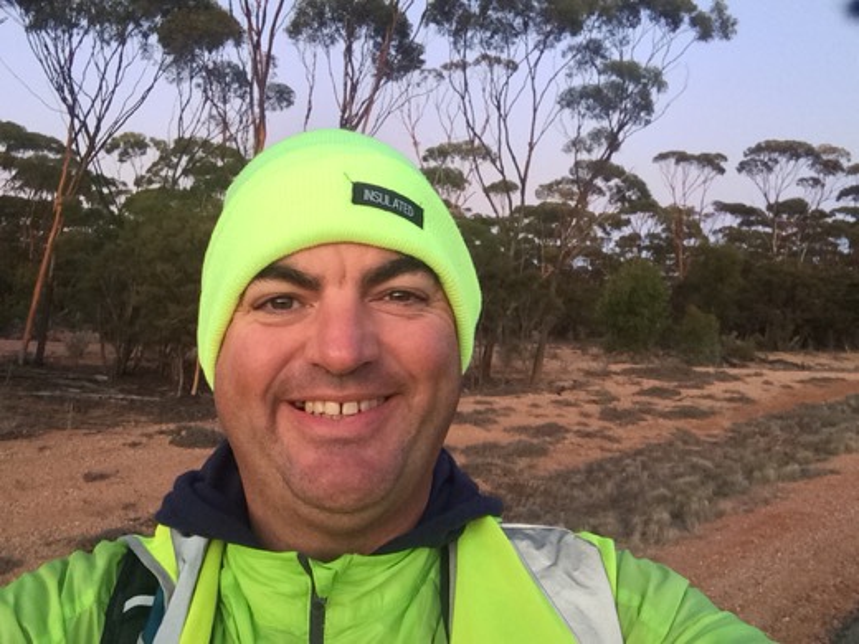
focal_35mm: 31
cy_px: 322
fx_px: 769
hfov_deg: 58.4
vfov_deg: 45.4
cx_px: 430
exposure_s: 1/30
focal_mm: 2.15
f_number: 2.4
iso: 250
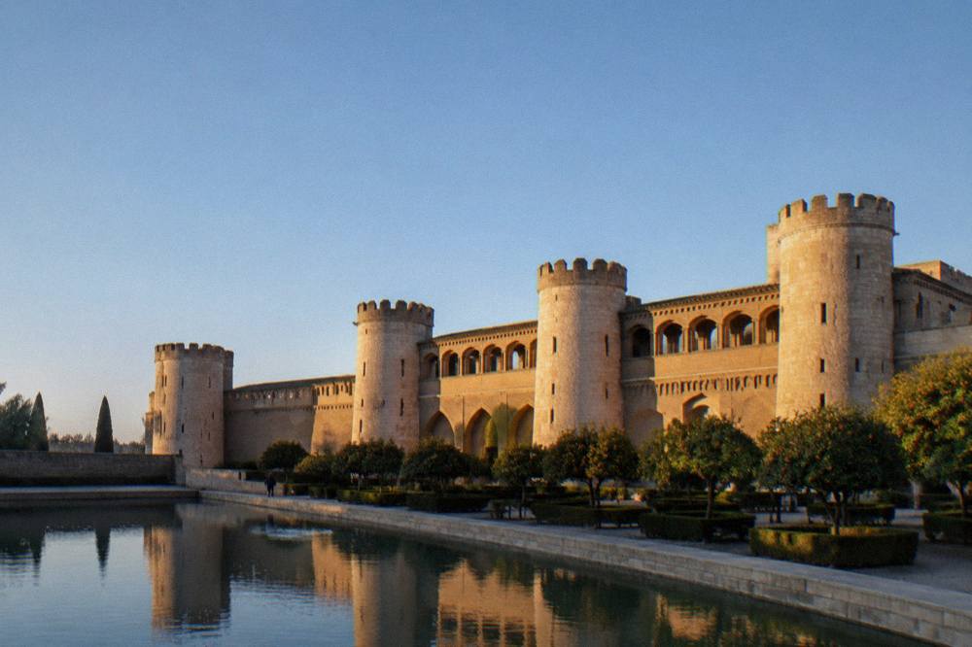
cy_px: 324
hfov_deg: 41.9
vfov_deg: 28.6
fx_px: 1269
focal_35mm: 47
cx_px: 486
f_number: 7.1
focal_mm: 47
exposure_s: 1/640
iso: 500
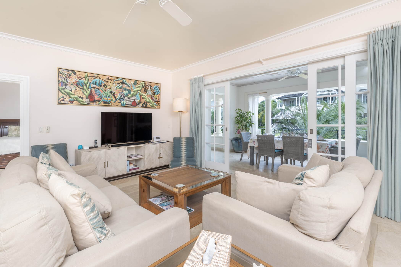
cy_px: 134
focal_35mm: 16
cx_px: 200
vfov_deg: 73.7
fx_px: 178
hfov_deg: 96.7
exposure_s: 1/30
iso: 125
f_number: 13
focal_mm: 16
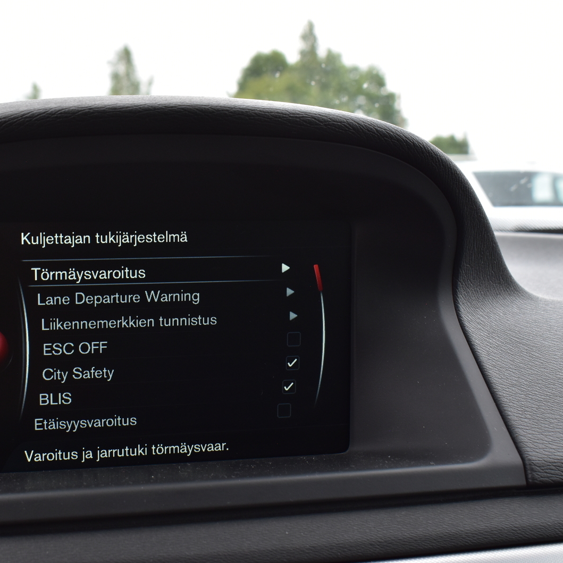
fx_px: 969
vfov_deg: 32.4
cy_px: 283
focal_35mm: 53
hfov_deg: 31.8
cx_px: 135
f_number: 9.5
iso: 400
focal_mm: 27
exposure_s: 1/180
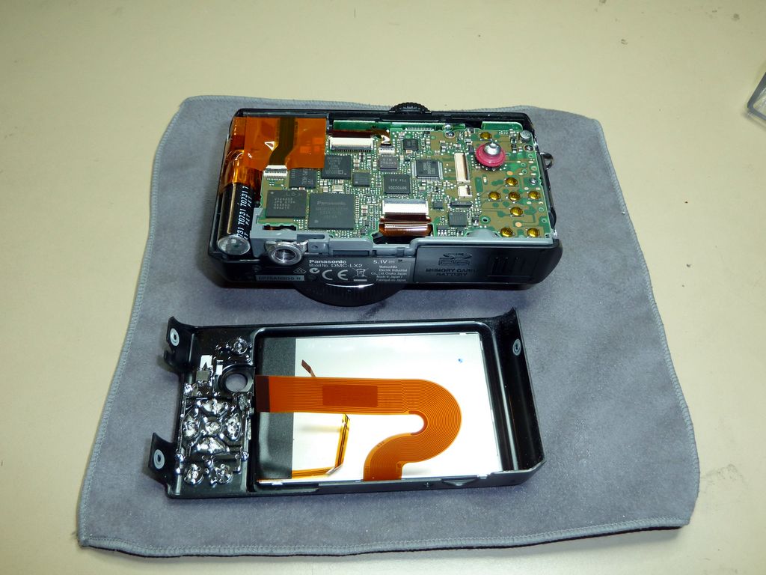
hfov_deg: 60.0
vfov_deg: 46.8
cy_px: 288
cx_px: 383
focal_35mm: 30
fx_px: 664
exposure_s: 1/30
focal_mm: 5
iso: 160
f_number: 3.4
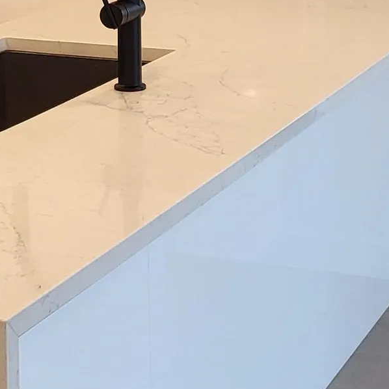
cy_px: -49
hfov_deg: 14.7
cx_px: 100
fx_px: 1500
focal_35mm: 118
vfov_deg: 14.4
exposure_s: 1/120
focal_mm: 5.4
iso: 200
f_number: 1.8
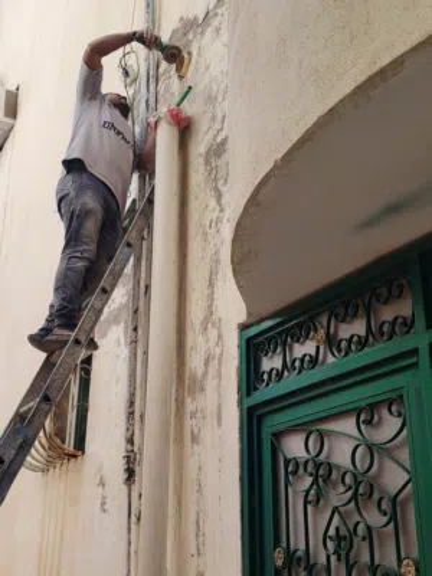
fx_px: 732
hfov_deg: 32.9
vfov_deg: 42.9
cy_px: 288
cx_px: 216
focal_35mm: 44
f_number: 1.75
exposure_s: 1/485
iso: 100
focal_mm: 5.25
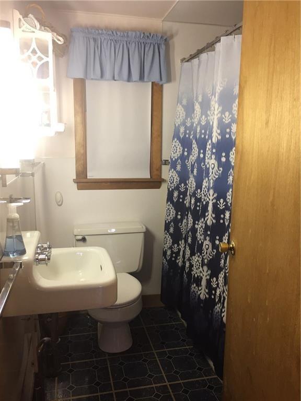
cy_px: 200
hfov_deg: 48.2
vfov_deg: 61.7
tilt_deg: -8.6
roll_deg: -0.1
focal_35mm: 29
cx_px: 150
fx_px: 336
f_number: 2.2
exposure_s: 1/30
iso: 100
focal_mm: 4.15
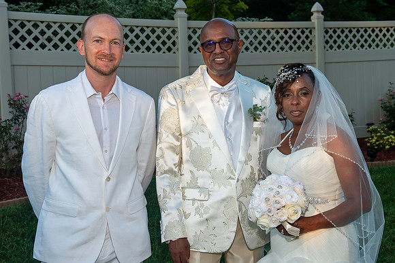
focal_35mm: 64
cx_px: 207
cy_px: 124
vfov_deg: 21.3
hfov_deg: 31.5
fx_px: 700
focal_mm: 35
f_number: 6.3
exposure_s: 1/250
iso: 400
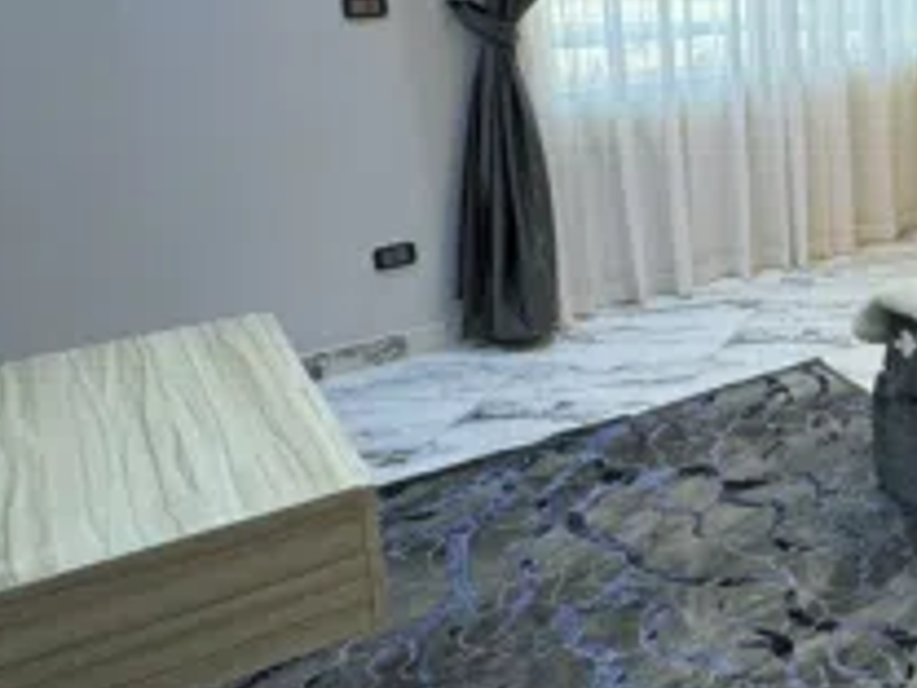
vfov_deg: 32.3
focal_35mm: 43
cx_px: 1115
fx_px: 1139
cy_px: 101
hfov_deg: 34.5
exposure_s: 1/99
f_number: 2.2
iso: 125
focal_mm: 2.22
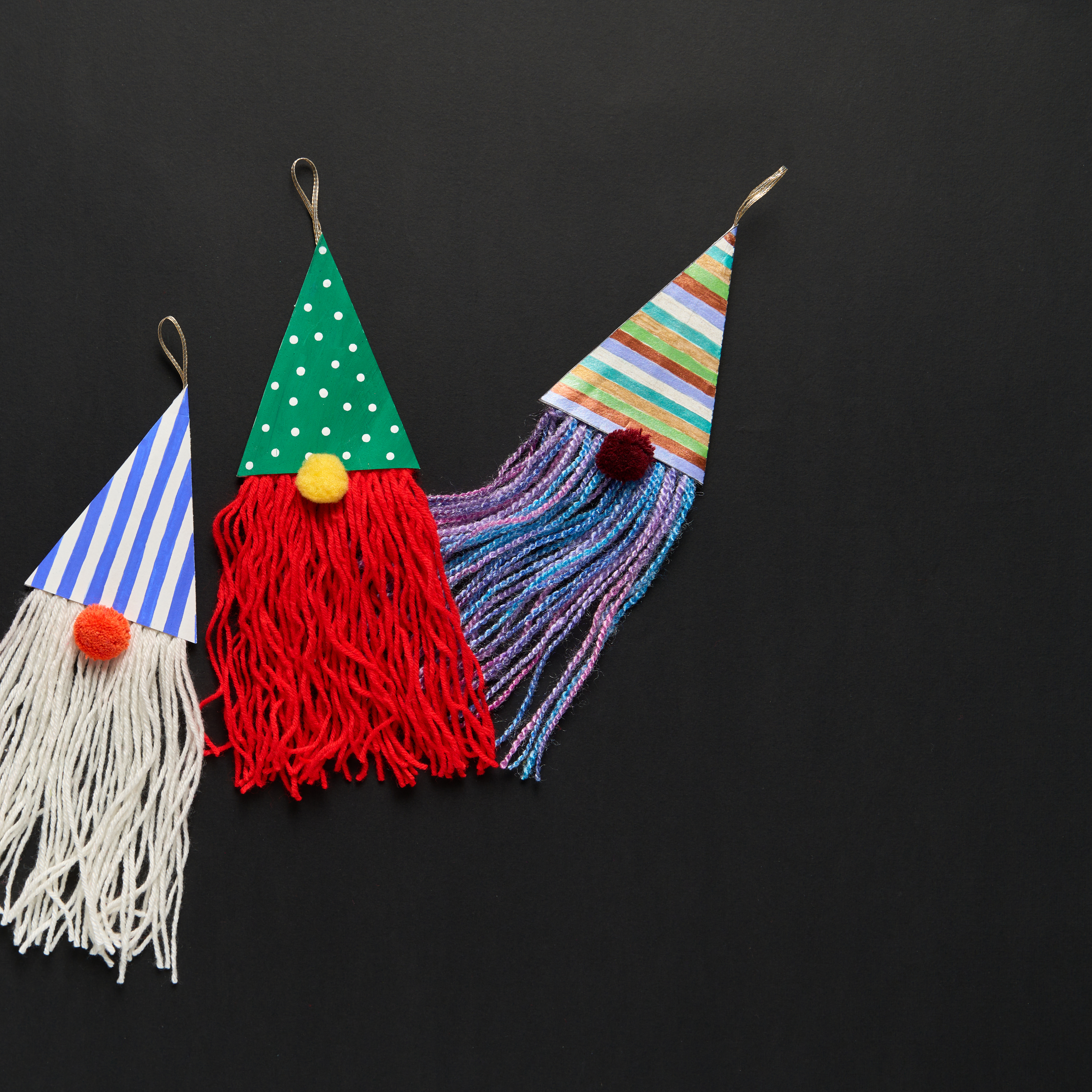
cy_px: 547
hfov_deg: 28.2
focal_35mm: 60
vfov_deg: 28.6
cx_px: 286
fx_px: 2141
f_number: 8
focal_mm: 47
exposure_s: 1/100
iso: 125
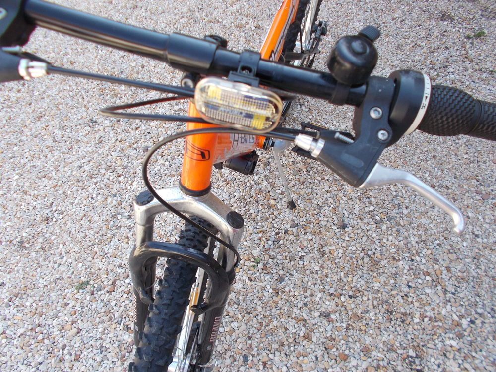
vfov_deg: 53.1
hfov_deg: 67.3
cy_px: 186
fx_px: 373
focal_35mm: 26
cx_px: 248
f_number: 3.2
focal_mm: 4.6
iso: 80
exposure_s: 1/100
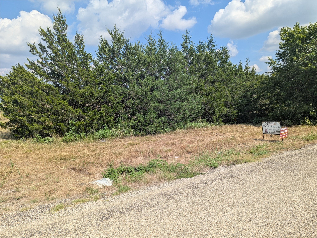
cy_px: 119
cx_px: 158
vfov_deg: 56.9
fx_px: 220
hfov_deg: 71.5
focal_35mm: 24
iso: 48
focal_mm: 6.81
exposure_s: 1/2020
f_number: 1.85
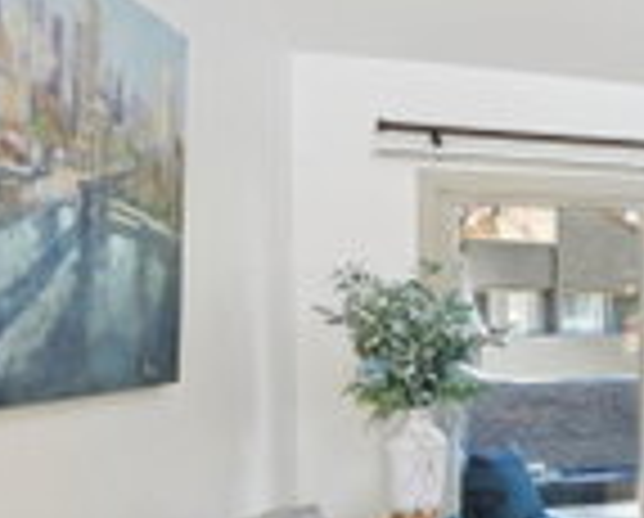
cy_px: 311
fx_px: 840
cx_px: 907
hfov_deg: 29.8
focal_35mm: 44
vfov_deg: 34.1
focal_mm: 14
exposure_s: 1/30
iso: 500
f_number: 8
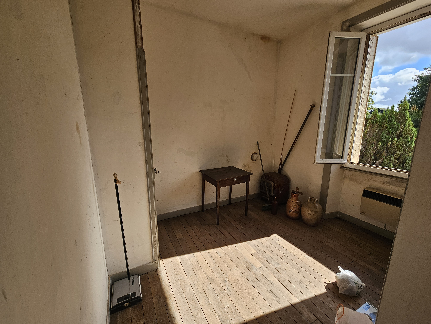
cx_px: 216
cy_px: 162
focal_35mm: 13
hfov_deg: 106.2
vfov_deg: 89.9
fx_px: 162
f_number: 2.2
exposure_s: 1/792
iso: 64
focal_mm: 2.2
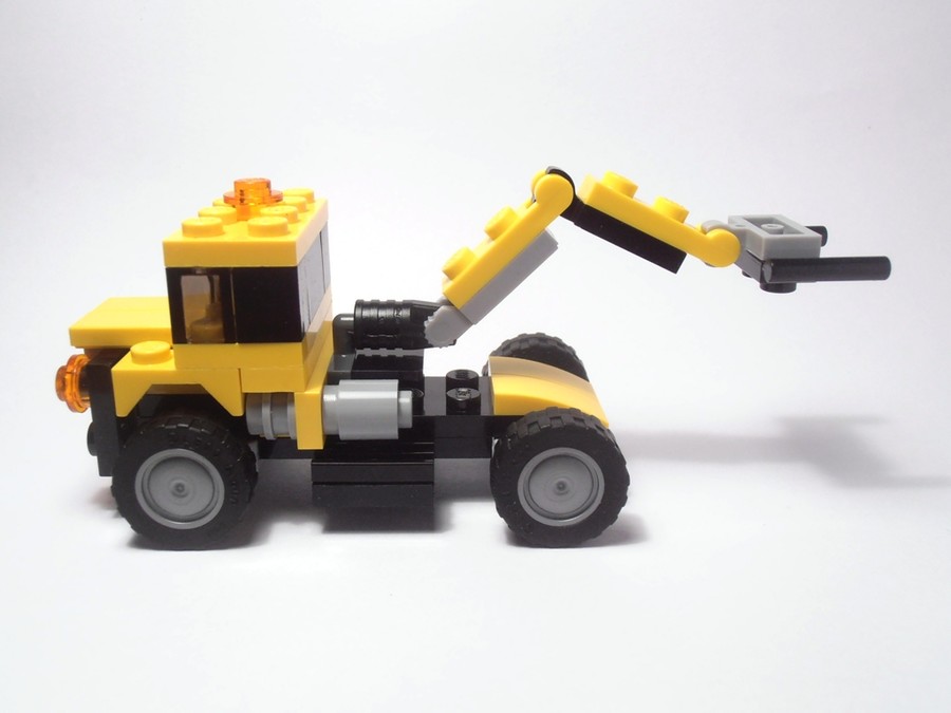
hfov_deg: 50.1
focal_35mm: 37
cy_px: 356
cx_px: 476
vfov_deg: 38.7
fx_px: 1016
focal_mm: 6.61
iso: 80
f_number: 3.9
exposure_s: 1/50
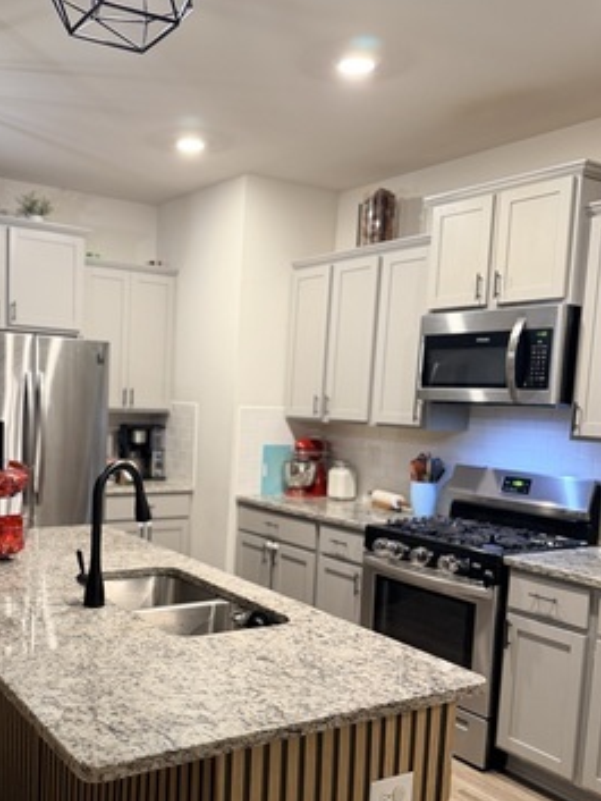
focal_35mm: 34
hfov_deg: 41.2
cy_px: 481
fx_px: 787
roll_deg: -2.3
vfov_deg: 53.6
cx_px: 194
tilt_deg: -6.8
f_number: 1.78
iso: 400
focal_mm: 6.76
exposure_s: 1/60
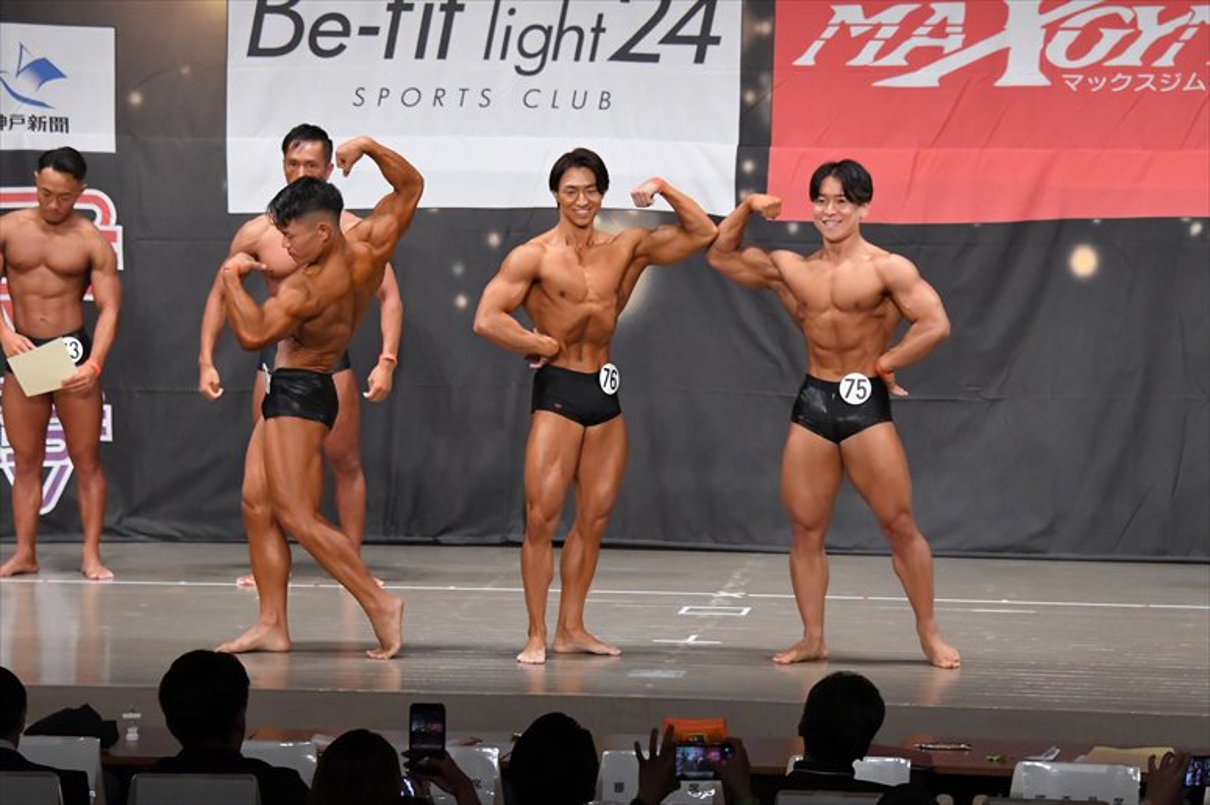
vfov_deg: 9.1
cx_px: 605
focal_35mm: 150
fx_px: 5039
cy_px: 402
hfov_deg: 13.7
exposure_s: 1/400
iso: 6400
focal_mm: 100
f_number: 5.6
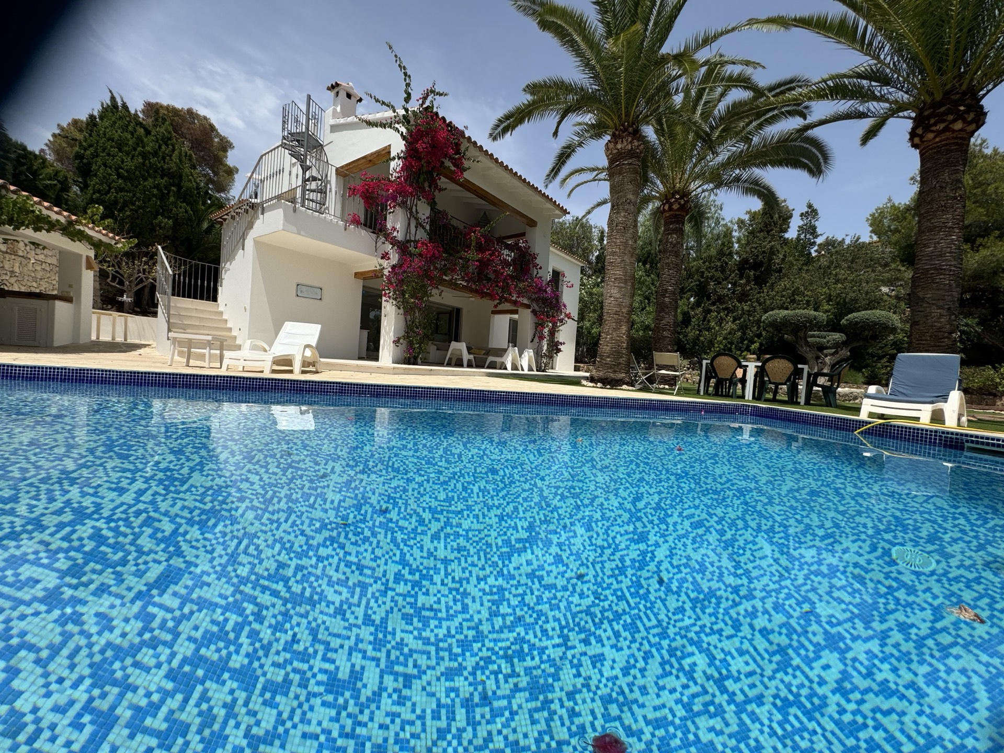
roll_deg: -2.7
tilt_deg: -2.2
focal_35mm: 14
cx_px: 502
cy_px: 376
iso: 40
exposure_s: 1/2674
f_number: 2.2
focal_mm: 2.22
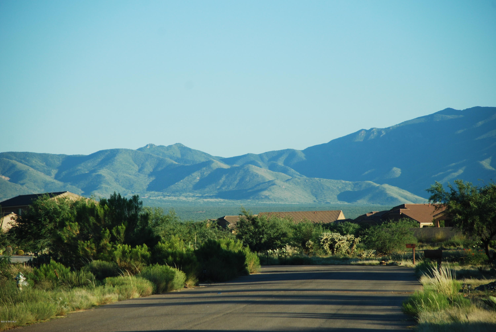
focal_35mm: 202
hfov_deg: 10.1
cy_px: 166
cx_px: 248
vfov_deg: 6.8
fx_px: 2793
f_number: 5.6
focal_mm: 135
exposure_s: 1/250
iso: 200
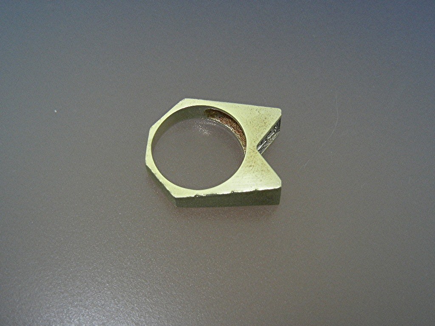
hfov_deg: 32.7
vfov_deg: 24.8
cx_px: 218
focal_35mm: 59
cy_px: 163
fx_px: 741
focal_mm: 10.6
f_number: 8
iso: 484
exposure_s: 1/30
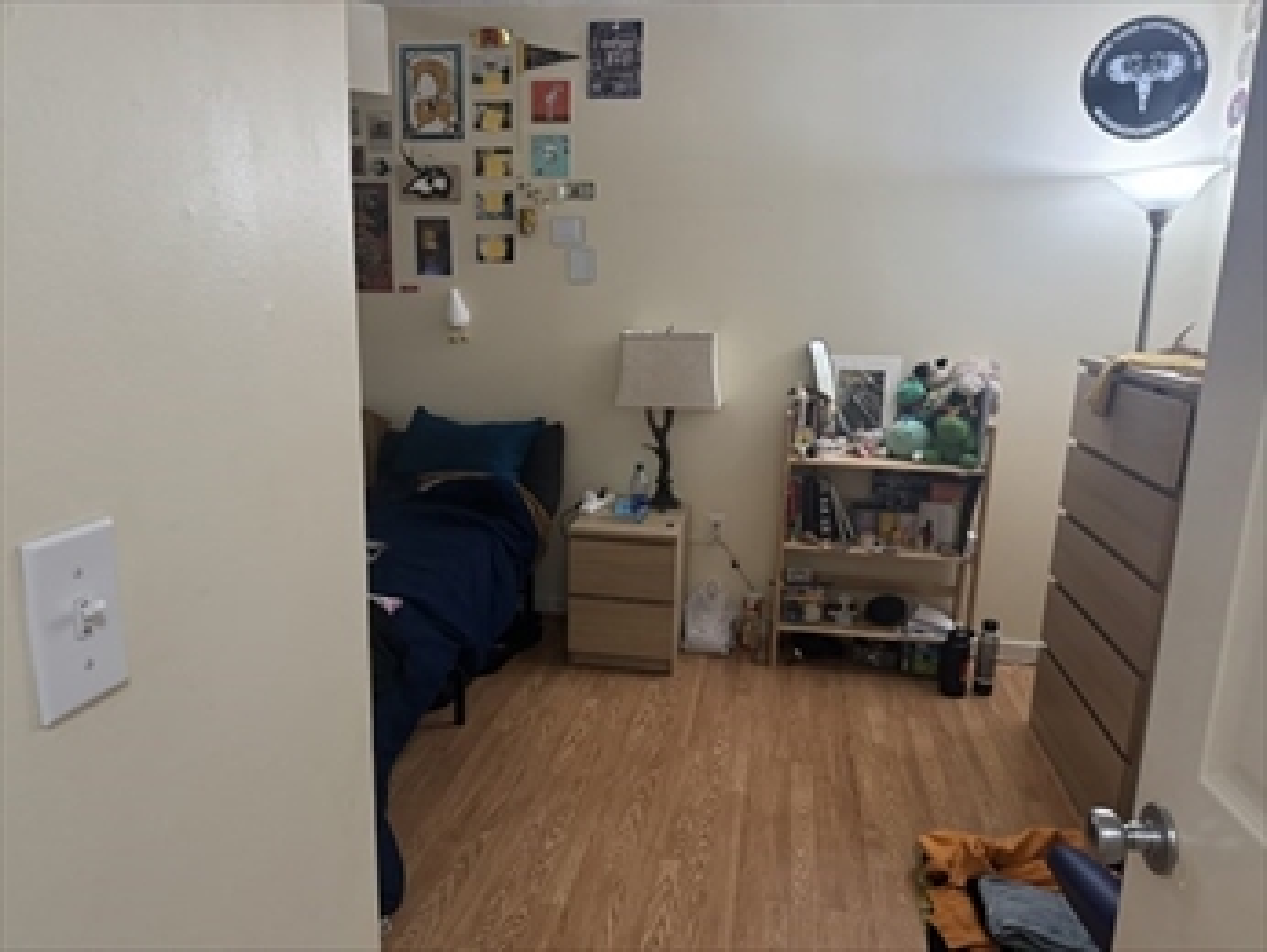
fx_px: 879
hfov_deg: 71.6
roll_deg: -1.7
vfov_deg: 56.9
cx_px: 634
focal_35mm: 24
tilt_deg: -12.1
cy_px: 476
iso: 500
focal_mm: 6.76
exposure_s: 1/60
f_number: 1.78
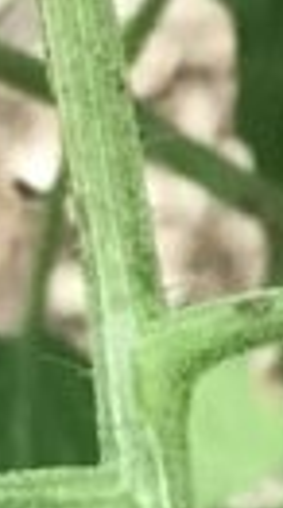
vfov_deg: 4.2
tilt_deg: -66.8
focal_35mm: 487
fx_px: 6543
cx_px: 620
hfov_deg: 2.5
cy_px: 1671
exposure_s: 1/60
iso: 80
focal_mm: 6.6
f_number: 2.8
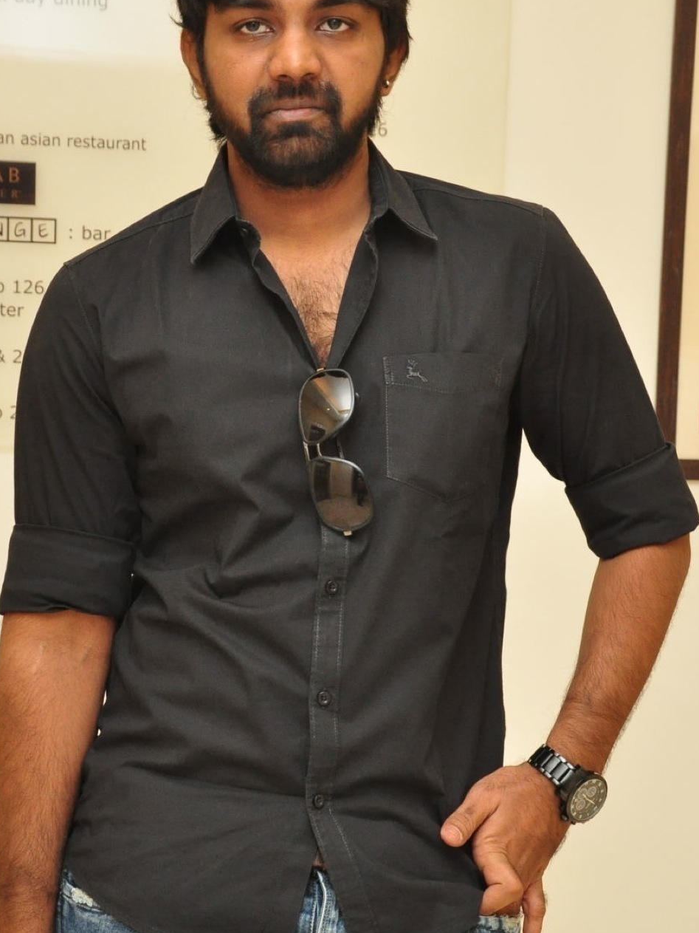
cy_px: 499
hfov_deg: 14.9
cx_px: 317
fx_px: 2666
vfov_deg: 19.8
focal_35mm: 99
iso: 1600
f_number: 8
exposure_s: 1/125
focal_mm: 48
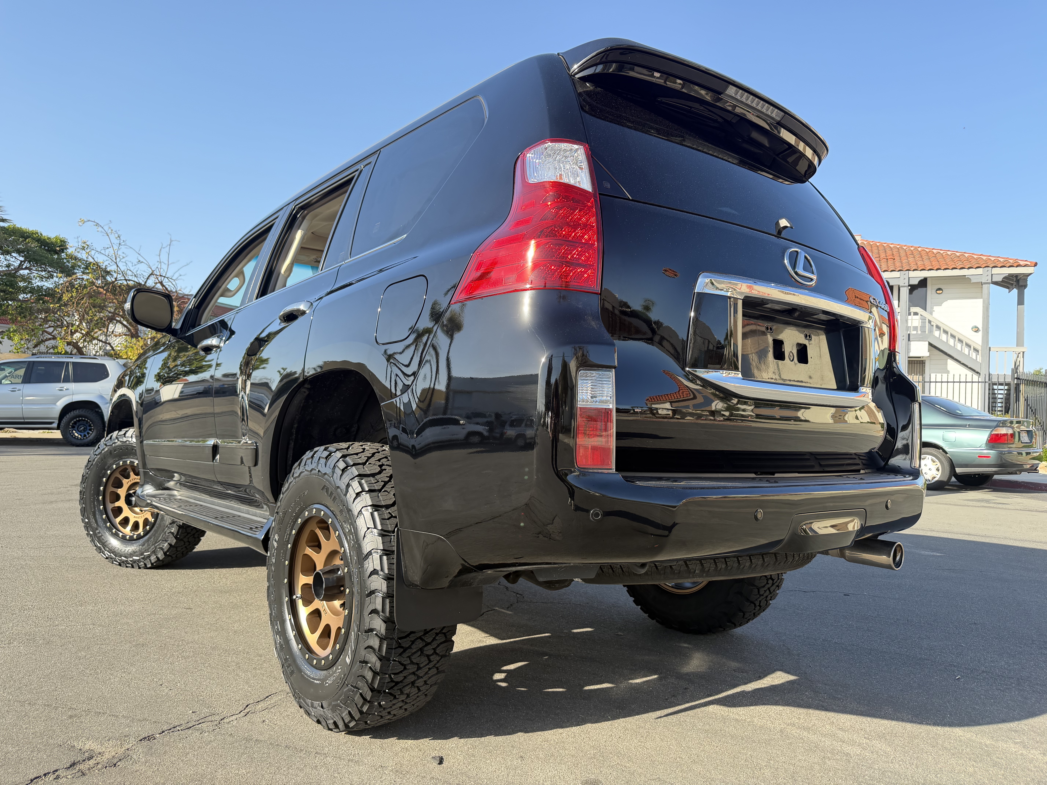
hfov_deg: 71.6
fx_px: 726
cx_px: 524
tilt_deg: +1.8
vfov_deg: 56.8
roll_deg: -2.0
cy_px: 392
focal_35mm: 24
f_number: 1.78
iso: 100
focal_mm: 6.76
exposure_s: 1/567
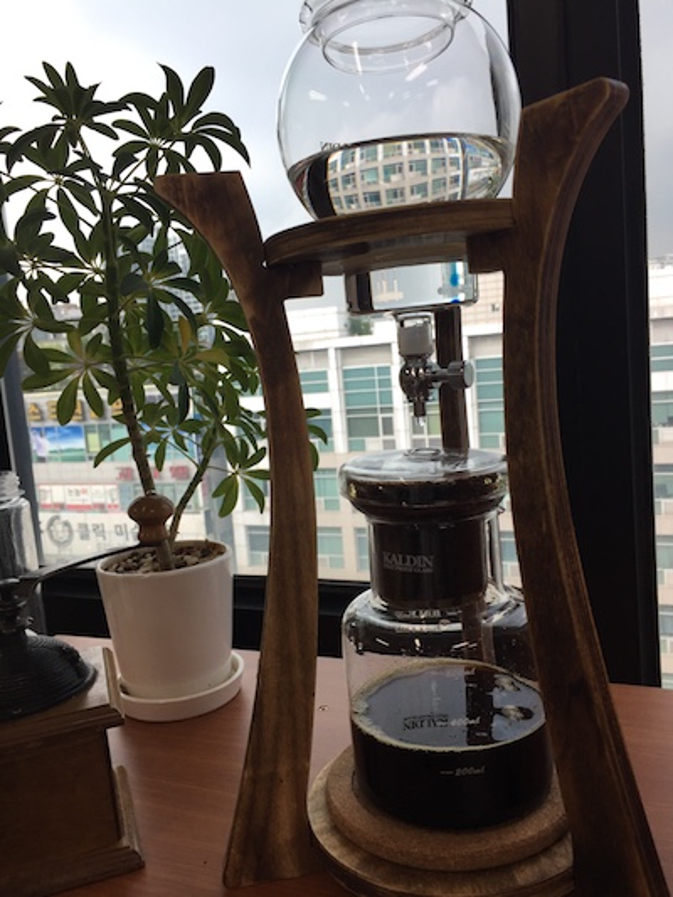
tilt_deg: -4.8
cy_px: 448
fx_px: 751
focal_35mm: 29
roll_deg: +5.8
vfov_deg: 61.6
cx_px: 336
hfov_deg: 48.2
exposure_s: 1/120
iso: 32
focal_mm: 4.15
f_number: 2.2
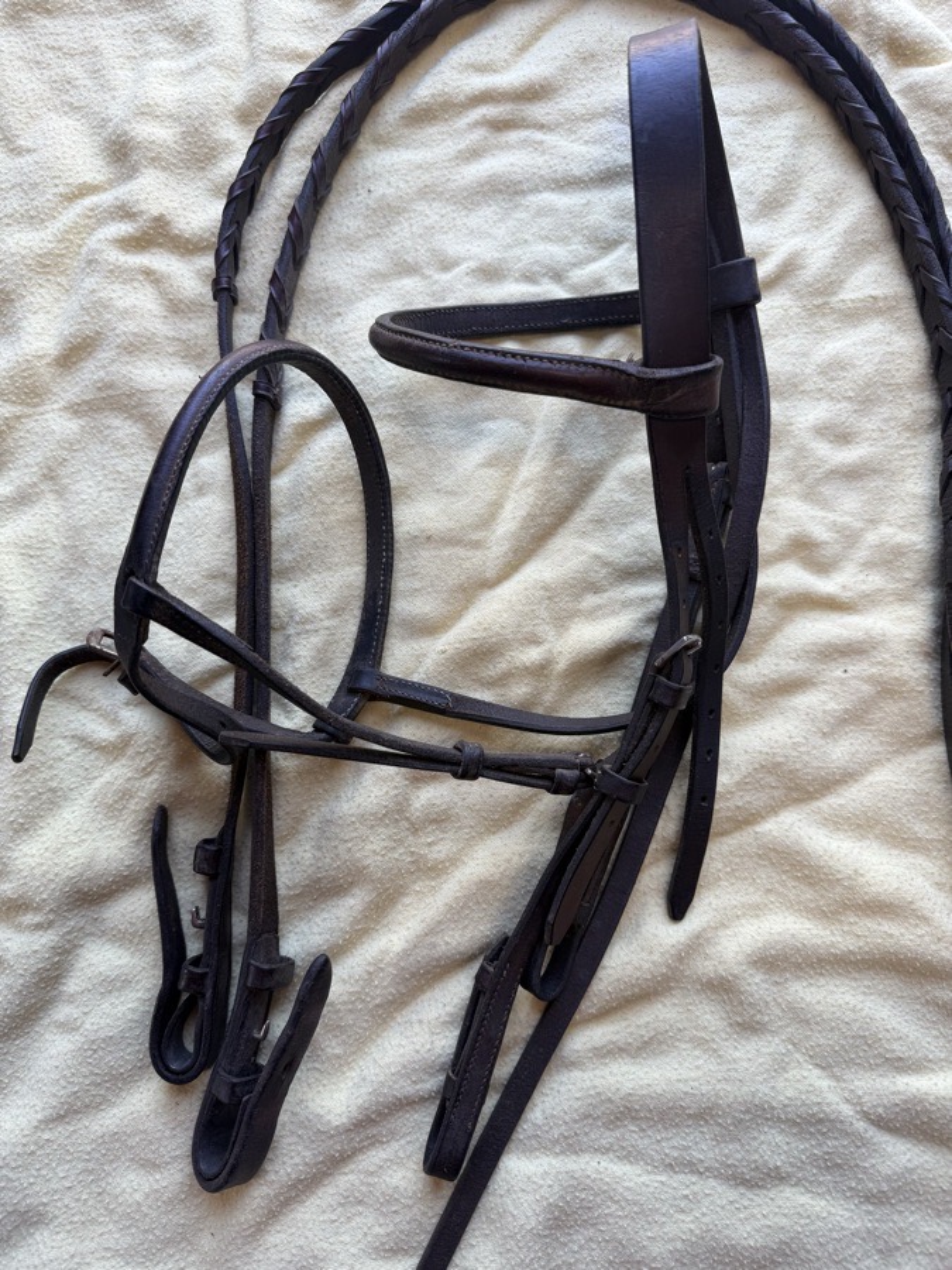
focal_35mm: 24
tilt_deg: -82.7
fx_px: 880
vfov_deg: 71.6
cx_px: 476
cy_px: 635
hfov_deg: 56.8
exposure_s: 1/150
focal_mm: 6.76
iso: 64
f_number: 1.78
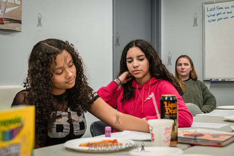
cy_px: 78
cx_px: 117
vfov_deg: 24.6
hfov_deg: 36.3
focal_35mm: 55
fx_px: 357
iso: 4000
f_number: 4
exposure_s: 1/400
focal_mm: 55
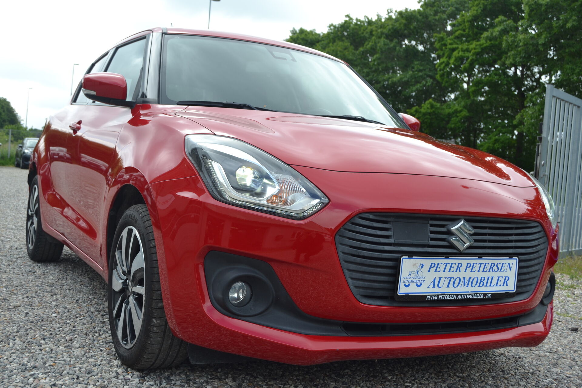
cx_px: 291
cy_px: 194
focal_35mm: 39
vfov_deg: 34.2
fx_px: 630
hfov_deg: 49.6
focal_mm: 26
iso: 100
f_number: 6.3
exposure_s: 1/160
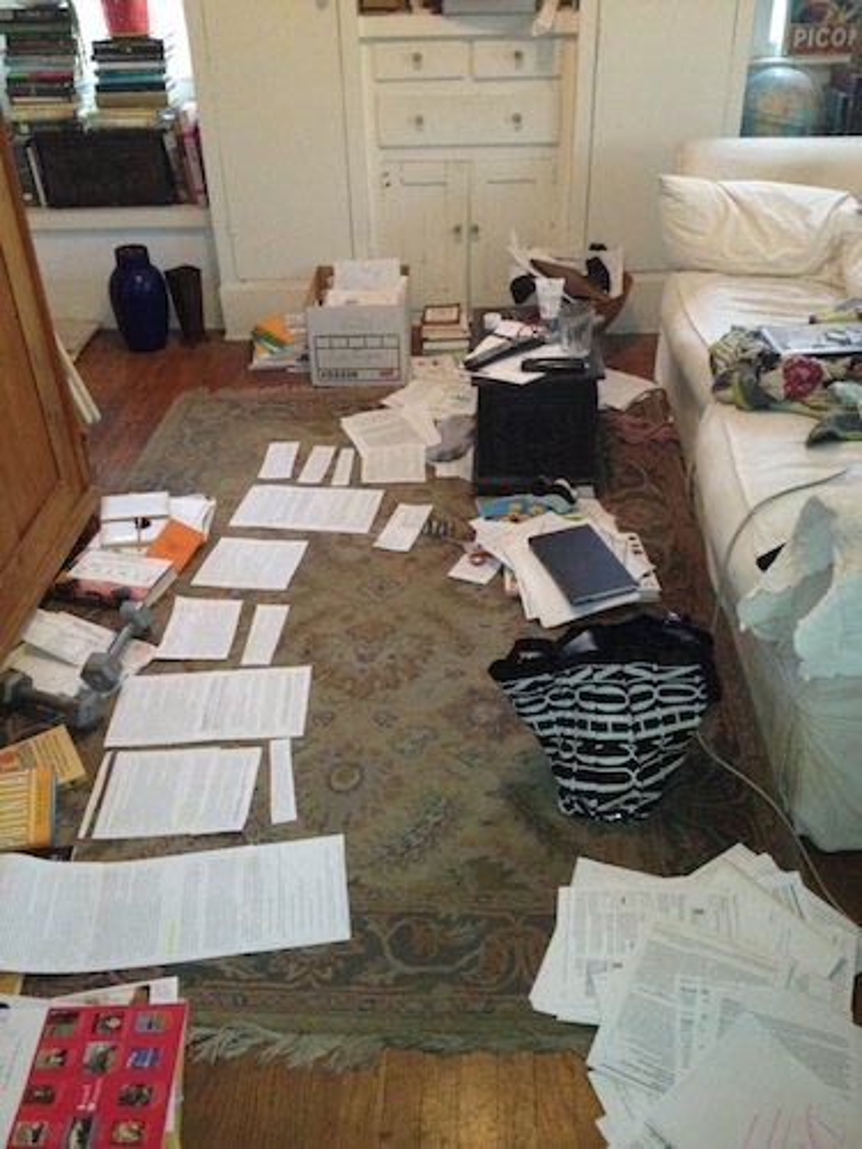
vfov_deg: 52.6
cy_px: 574
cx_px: 431
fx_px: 1162
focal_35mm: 35
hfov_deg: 40.7
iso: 250
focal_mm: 4.28
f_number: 2.4
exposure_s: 1/17
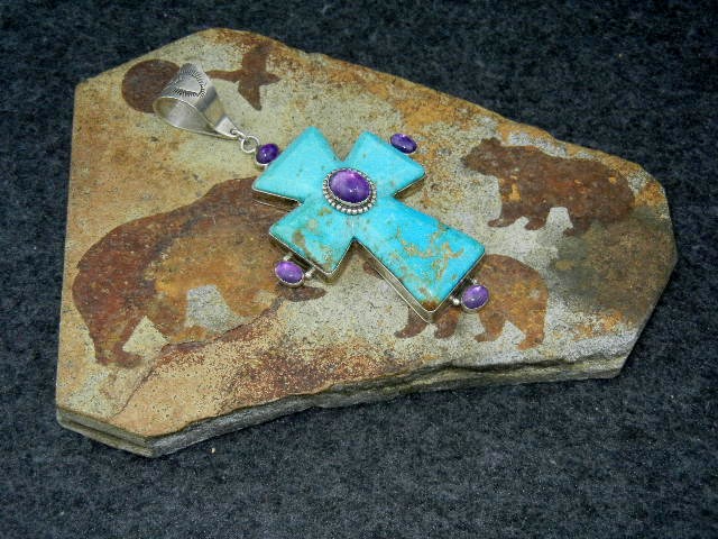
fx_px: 1224
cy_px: 270
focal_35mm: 59
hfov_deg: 32.7
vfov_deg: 24.8
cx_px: 359
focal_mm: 10.6
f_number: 4
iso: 551
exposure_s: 1/30
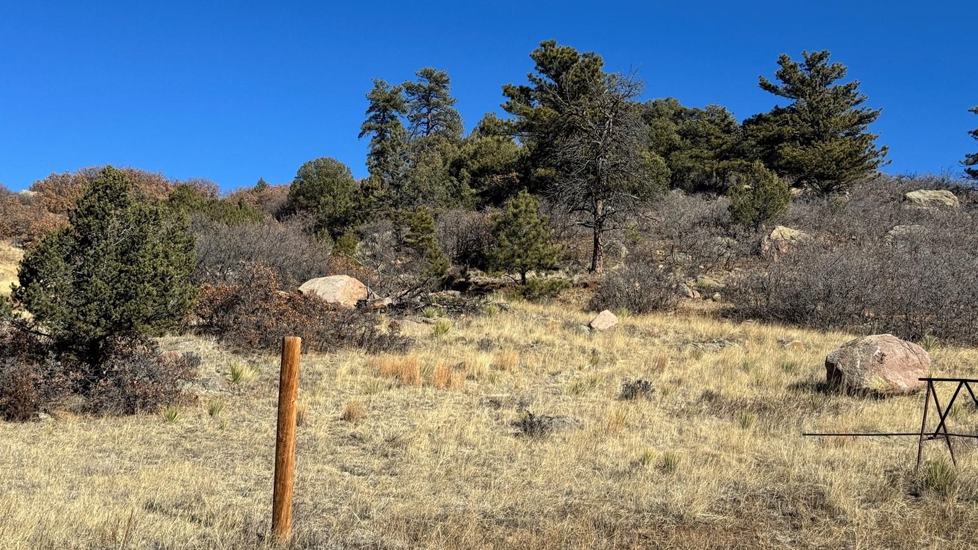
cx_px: 492
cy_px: 234
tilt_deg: +8.8
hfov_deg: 39.2
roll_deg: -1.0
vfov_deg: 22.6
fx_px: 1374
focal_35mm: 53
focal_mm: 6.76
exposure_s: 1/5848
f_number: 1.78
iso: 64
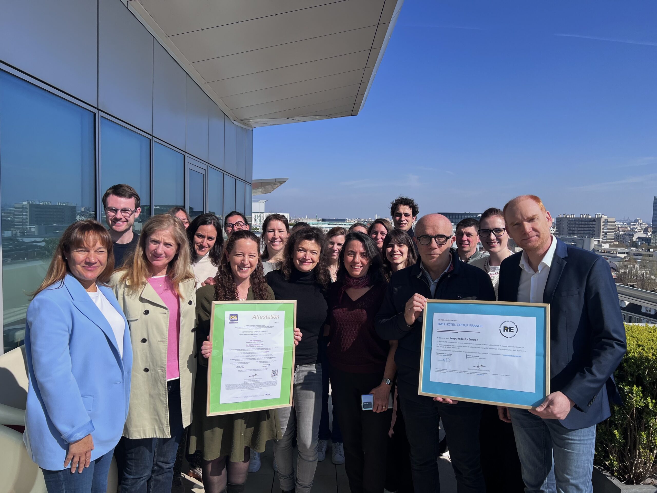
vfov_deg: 53.1
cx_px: 328
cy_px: 246
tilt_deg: -3.5
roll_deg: -1.0
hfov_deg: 67.3
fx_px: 493
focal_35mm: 26
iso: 50
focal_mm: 5.7
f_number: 1.5
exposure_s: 1/5319
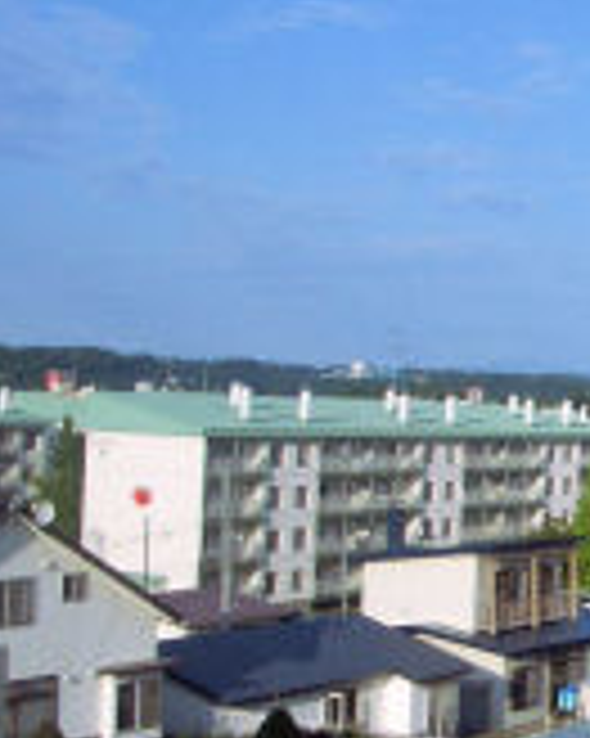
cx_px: 725
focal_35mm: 88
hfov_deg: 16.6
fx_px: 1923
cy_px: 385
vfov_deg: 21.7
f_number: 4.3
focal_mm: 5.8
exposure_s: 1/800
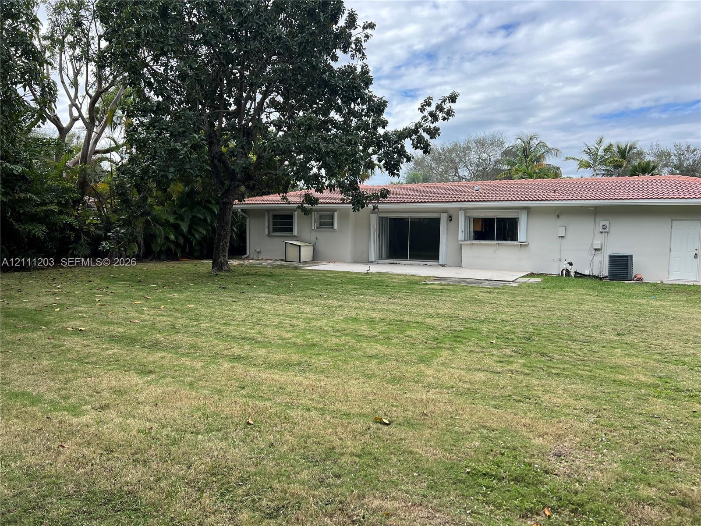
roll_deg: -0.3
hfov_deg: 67.3
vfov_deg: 53.1
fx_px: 527
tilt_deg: -4.7
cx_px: 350
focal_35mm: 26
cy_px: 263
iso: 50
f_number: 1.5
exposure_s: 1/1724
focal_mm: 5.7
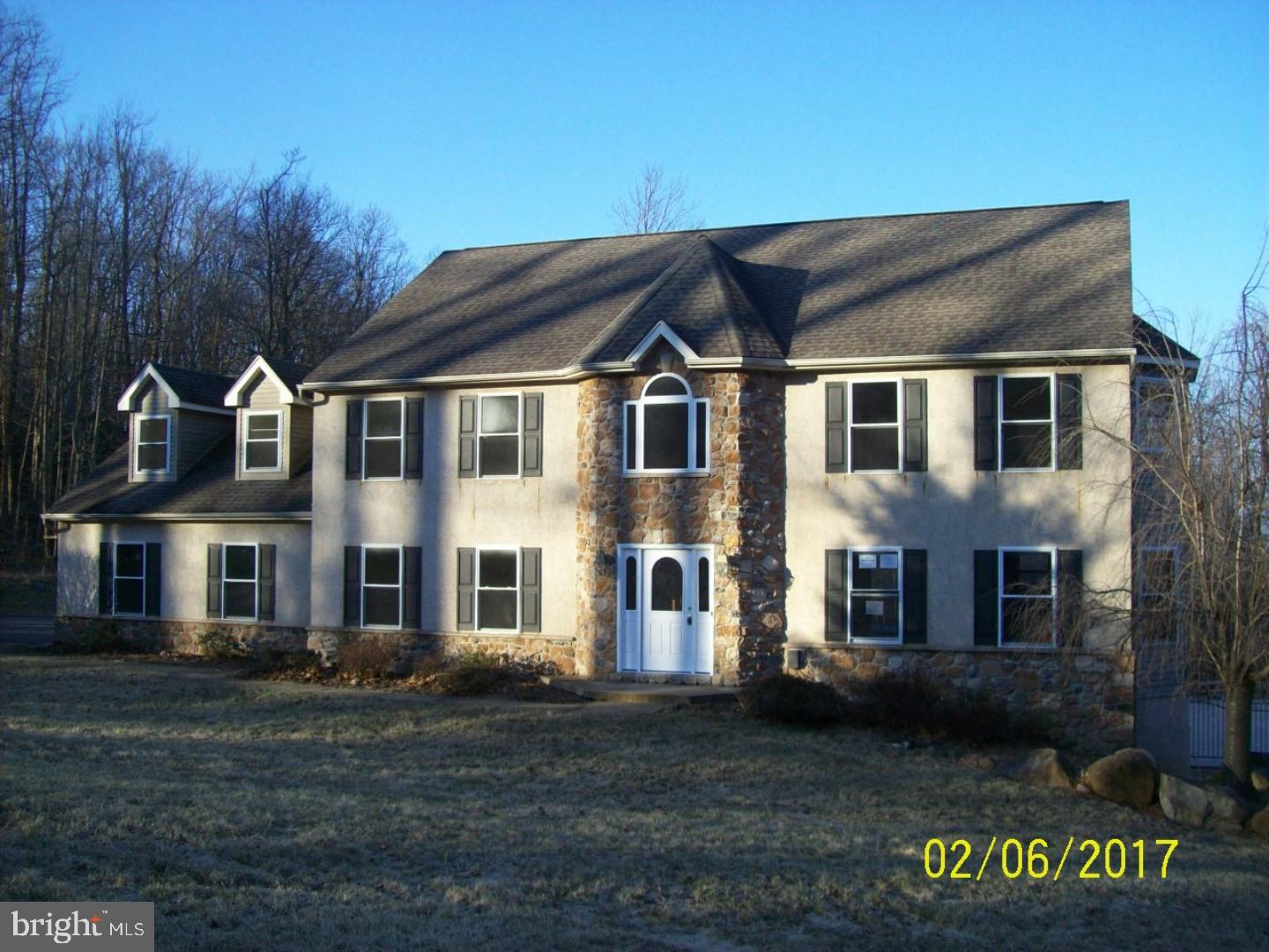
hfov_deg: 51.4
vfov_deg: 39.7
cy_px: 476
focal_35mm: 36
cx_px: 634
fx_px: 1320
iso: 80
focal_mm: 6
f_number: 2.7
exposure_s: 1/476
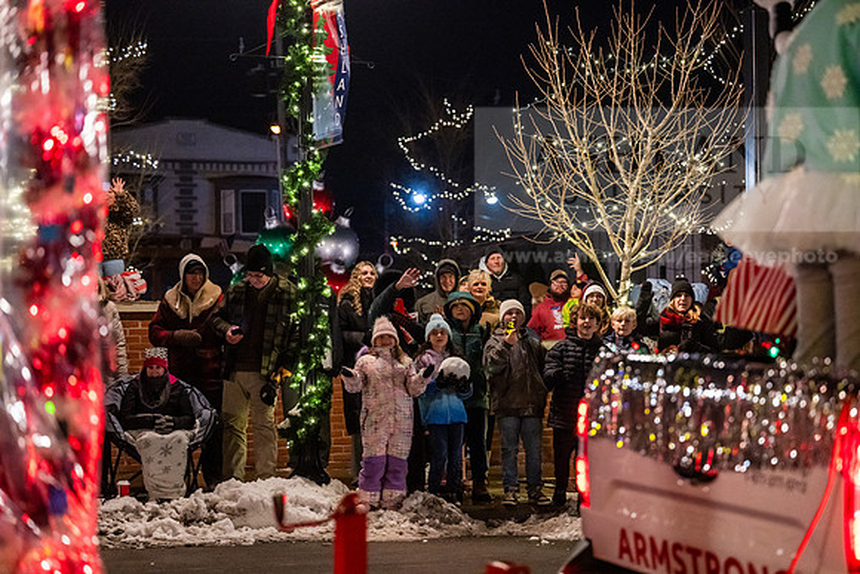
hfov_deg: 26.0
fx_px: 1864
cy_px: 287
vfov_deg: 17.5
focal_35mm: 78
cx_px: 430
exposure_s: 1/250
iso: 4000
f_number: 2.8
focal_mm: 78
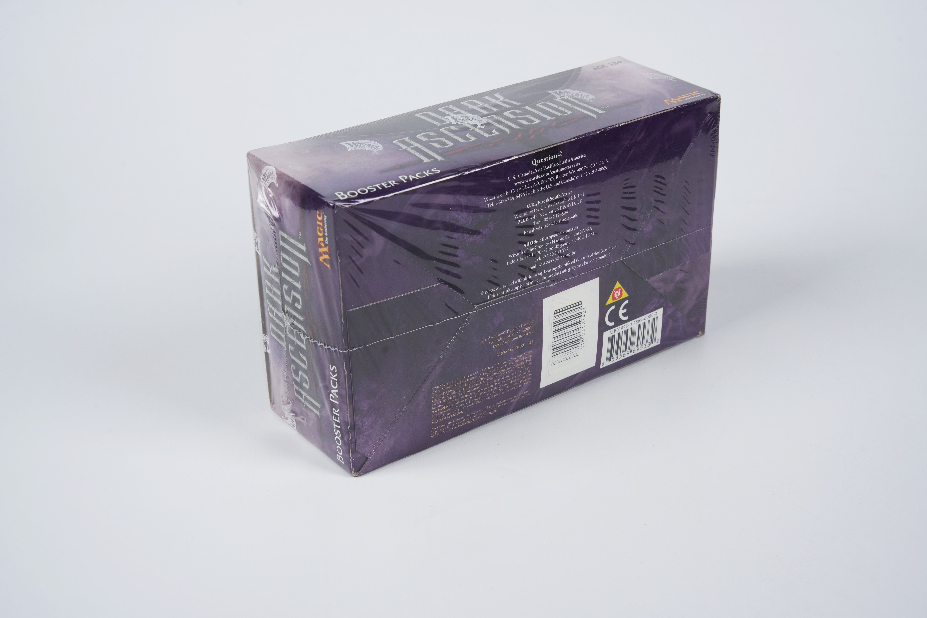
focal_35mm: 55
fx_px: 1408
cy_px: 309
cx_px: 464
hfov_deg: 36.4
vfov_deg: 24.7
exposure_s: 1/50
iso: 800
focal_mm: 54.7
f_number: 13
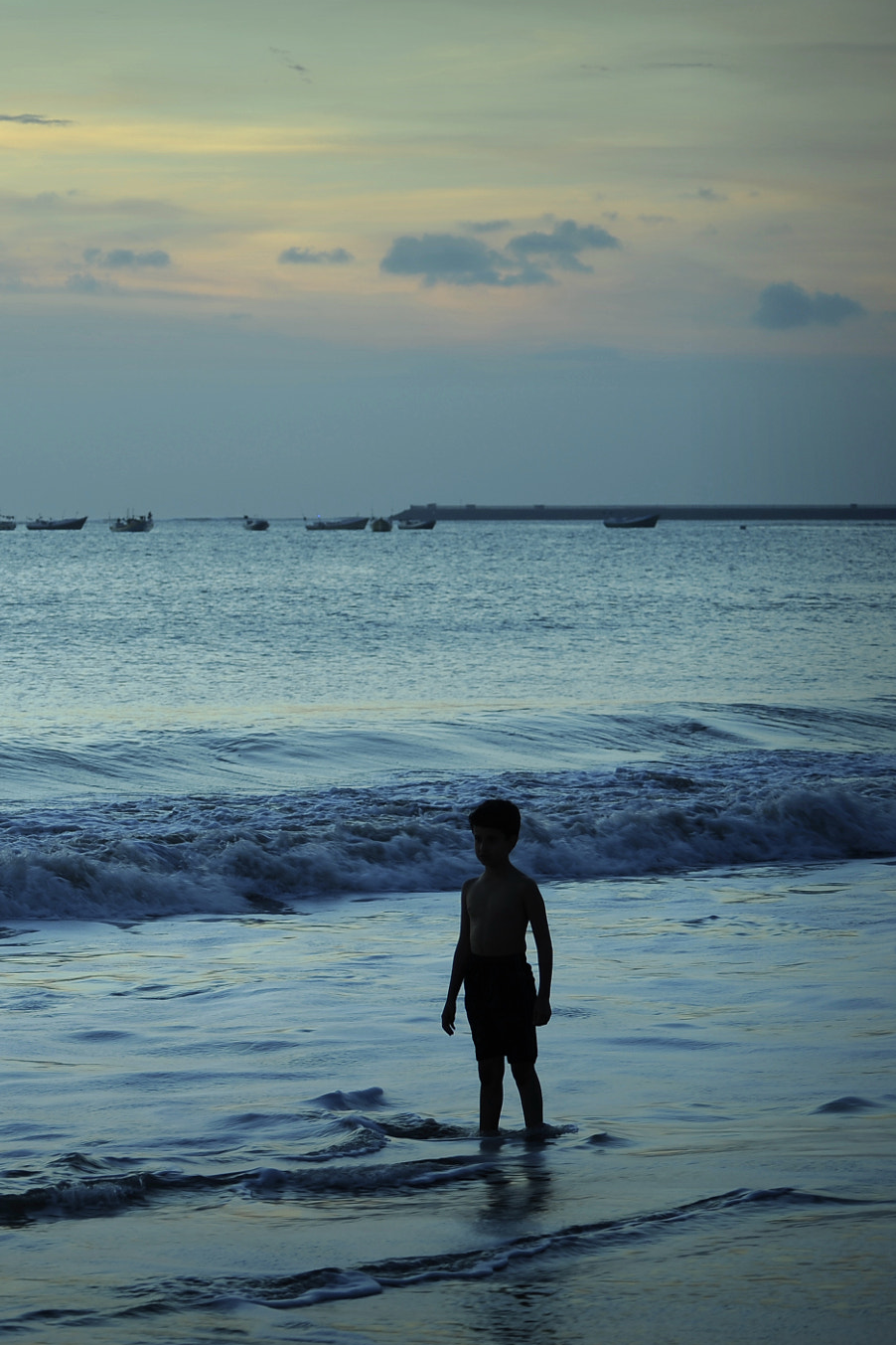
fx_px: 4517
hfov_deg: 11.2
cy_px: 675
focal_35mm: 121
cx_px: 64
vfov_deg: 16.9
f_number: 8
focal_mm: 80
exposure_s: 1/50
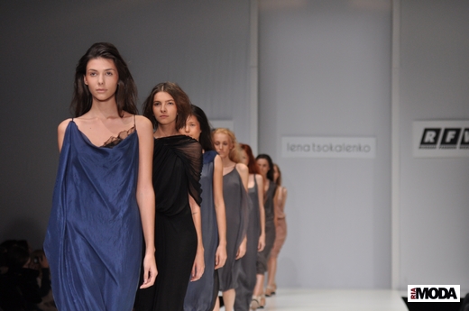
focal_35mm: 120
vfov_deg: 11.4
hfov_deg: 17.1
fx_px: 1561
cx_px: 234
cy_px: 156
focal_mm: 80
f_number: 3.5
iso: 640
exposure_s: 1/250
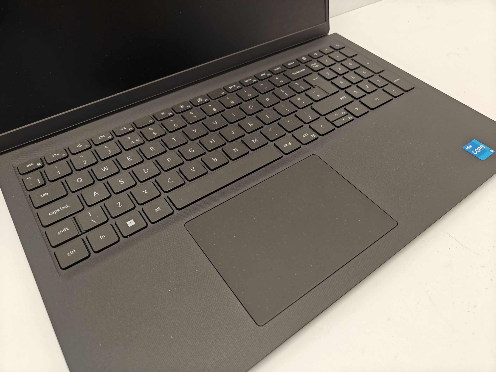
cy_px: 186
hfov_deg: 71.6
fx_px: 344
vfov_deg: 56.8
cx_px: 248
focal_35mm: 24
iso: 320
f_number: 1.8
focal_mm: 5.59
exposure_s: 1/100
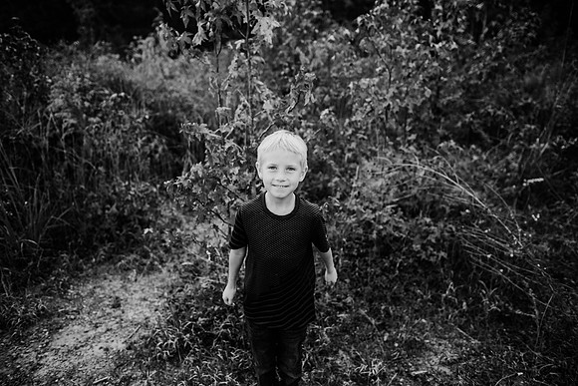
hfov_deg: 73.7
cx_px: 289
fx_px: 385
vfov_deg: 53.2
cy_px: 193
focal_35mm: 24
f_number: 2.5
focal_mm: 24
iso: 200
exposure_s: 1/800
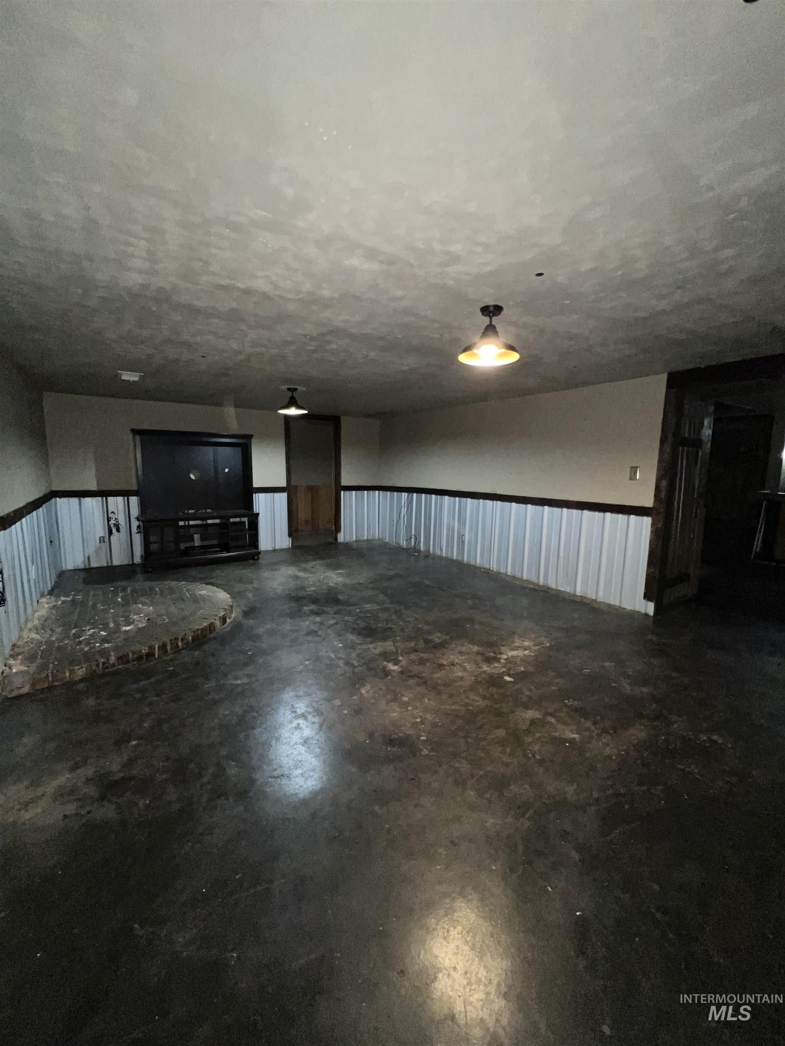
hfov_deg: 89.9
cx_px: 392
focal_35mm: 13
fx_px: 393
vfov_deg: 106.2
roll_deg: -1.0
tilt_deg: -7.4
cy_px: 523
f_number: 1.8
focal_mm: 1.57
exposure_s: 1/30
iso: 320
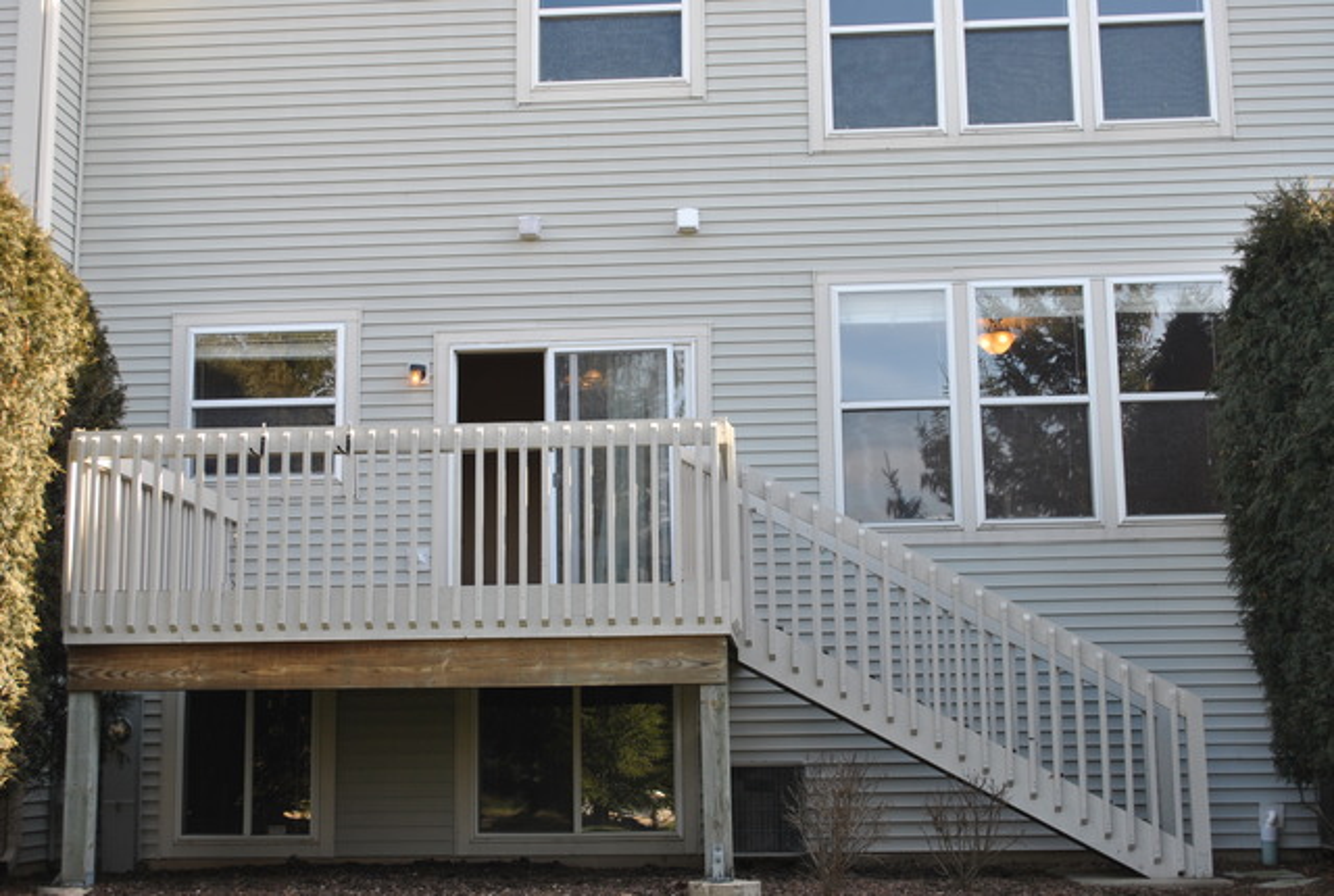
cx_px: 667
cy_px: 448
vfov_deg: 28.2
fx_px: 1783
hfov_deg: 41.0
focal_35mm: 48
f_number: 5.6
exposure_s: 1/125
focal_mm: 32
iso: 125
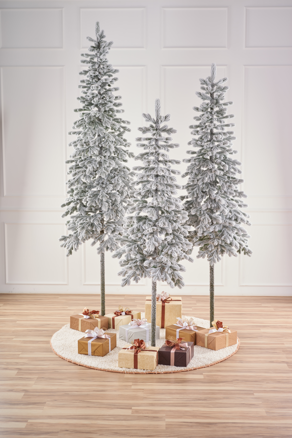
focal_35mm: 50
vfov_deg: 39.6
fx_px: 608
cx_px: 146
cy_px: 219
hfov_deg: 27.0
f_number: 7.1
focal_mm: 50
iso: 50
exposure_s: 1/160
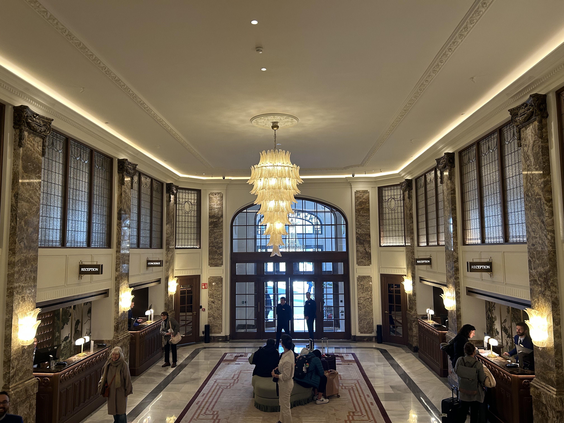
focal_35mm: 26
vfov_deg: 53.1
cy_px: 212
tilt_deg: +4.0
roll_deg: +0.2
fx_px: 424
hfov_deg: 67.3
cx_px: 282
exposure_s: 1/100
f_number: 1.5
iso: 125
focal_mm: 5.7
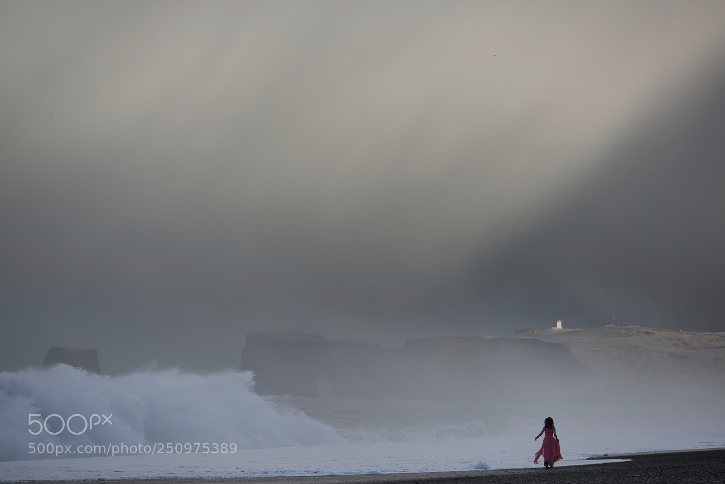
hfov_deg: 14.6
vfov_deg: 9.8
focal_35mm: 140
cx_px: 362
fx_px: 2820
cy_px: 242
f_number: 3.5
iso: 80
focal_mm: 140
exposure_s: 1/500
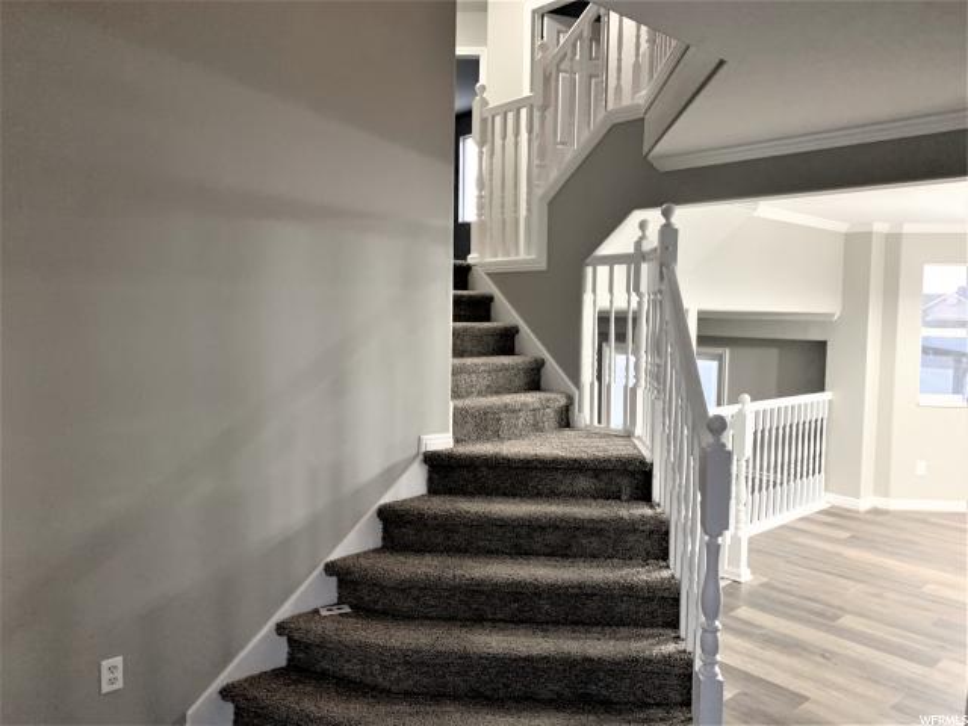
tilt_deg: +1.3
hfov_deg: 67.3
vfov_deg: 53.1
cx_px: 484
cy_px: 363
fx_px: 727
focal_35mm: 26
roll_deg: +1.3
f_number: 1.8
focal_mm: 4.25
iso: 320
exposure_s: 1/30
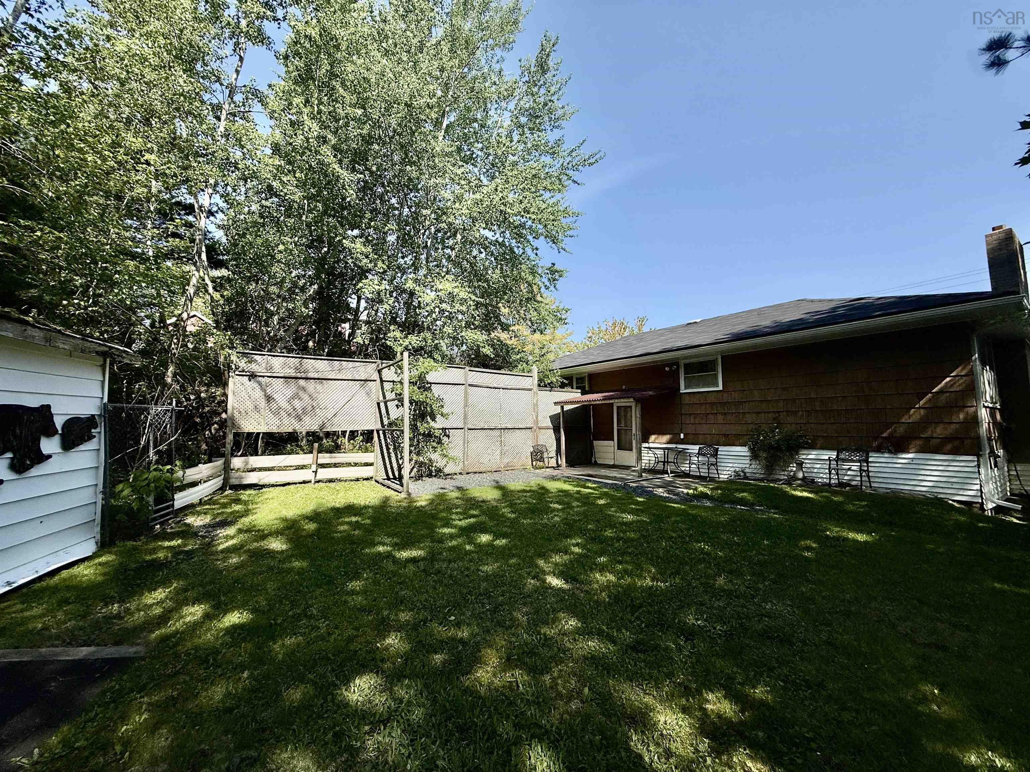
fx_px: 417
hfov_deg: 102.1
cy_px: 386
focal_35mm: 14
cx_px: 515
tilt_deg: +6.1
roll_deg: +0.8
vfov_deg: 85.7
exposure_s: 1/2841
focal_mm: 2.22
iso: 50
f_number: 2.2
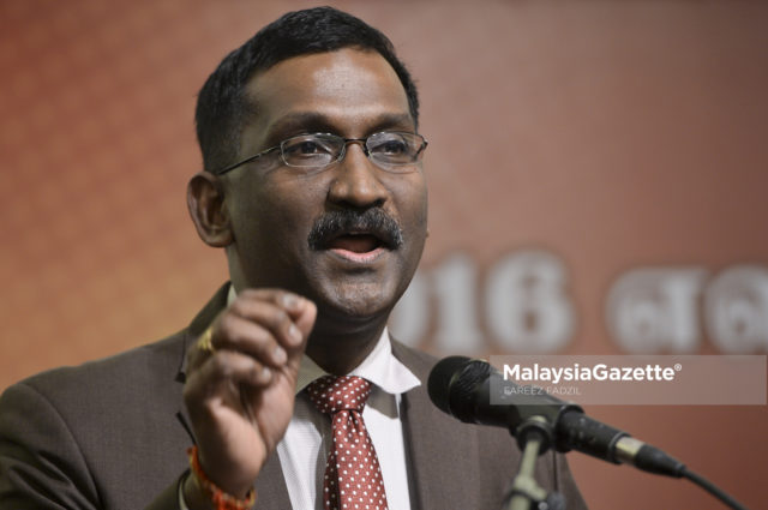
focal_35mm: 200
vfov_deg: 6.8
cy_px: 255
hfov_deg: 10.3
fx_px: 4261
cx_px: 384
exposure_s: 1/160
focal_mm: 200
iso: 1250
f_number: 3.2
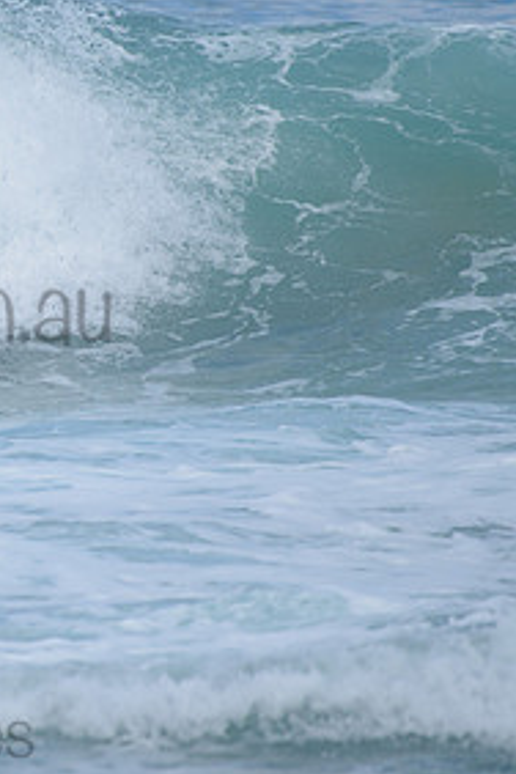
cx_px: -239
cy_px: 245
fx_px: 24401
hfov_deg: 1.2
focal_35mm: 1135
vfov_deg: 1.8
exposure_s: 1/2000
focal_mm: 500
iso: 320
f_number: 5.6
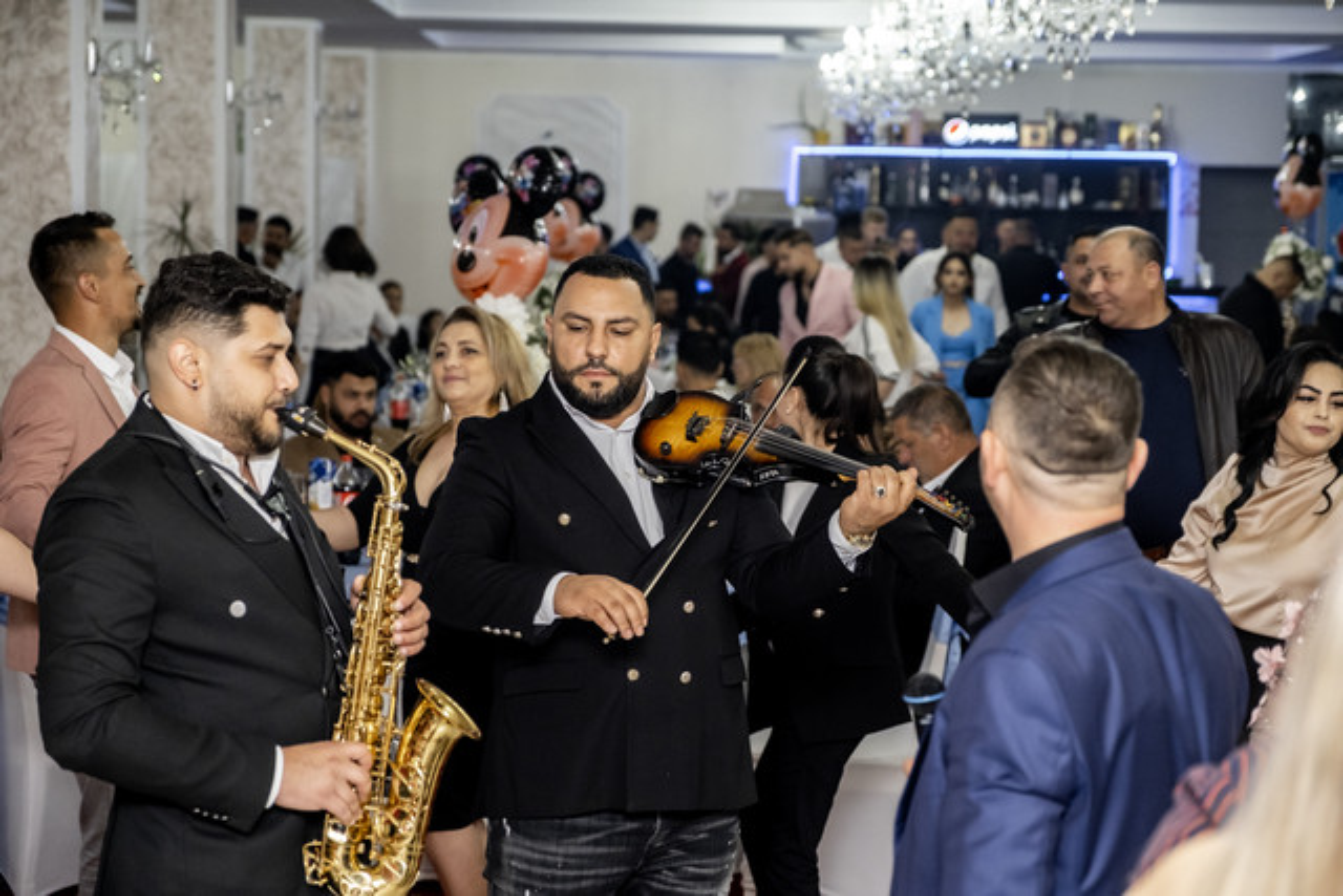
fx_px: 3097
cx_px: 672
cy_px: 448
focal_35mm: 83
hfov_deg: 24.5
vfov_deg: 16.5
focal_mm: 55
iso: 1250
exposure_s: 1/160
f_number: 2.8
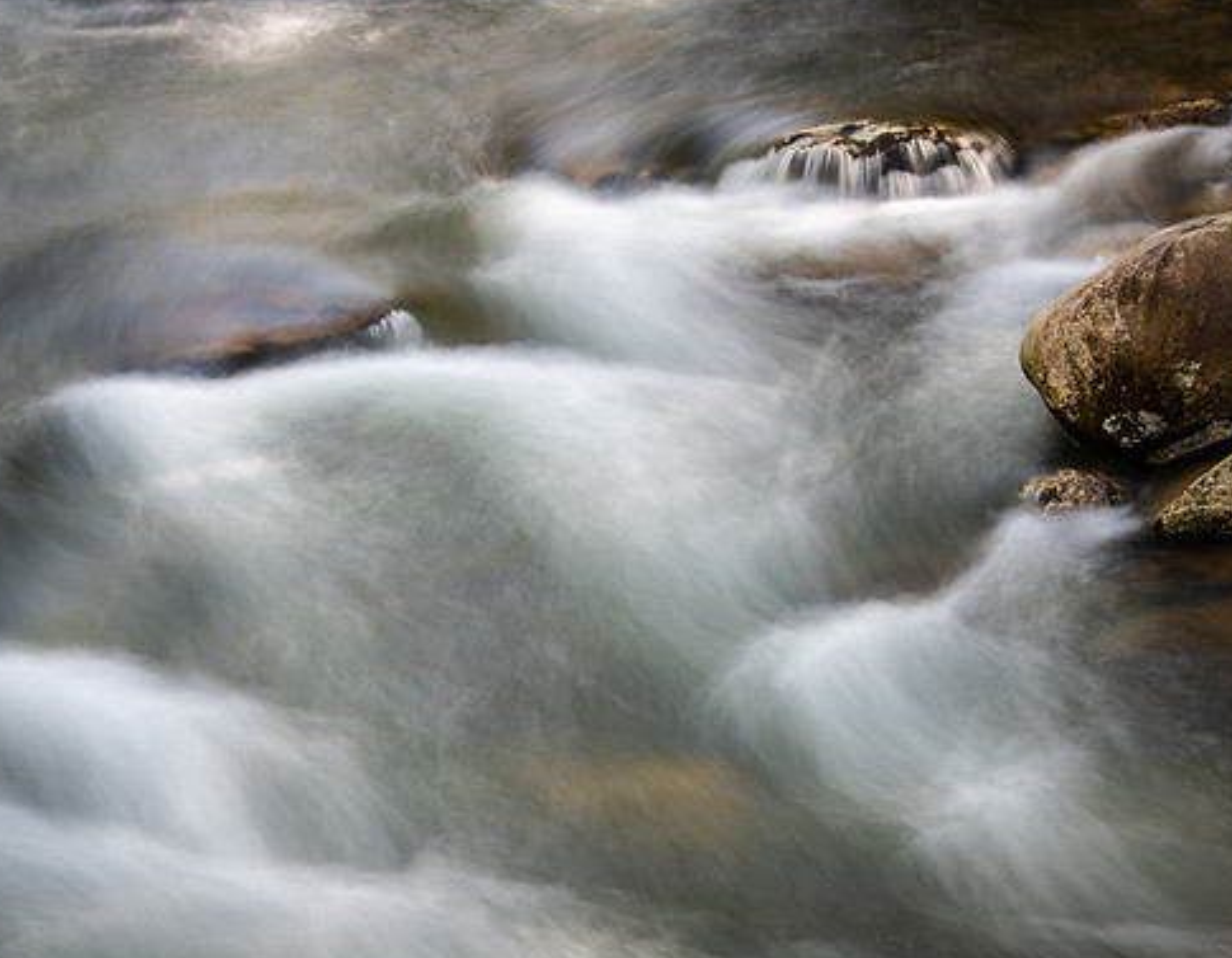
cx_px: 644
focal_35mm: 151
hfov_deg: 12.9
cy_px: 539
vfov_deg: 10.0
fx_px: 5445
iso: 50
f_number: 22
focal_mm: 100
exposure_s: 3
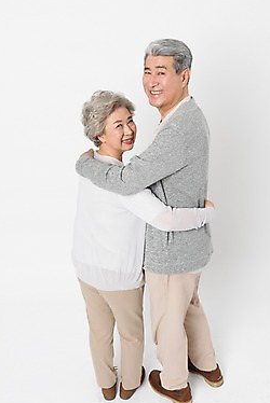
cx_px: 141
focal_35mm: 47
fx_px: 528
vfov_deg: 41.9
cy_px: 203
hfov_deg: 28.7
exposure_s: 1/125
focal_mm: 44
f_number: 11
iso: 100
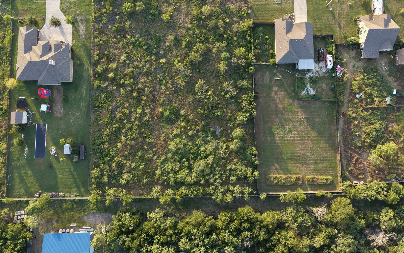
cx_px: 205
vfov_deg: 47.3
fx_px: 286
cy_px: 100
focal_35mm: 26
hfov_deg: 70.4
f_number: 1.8
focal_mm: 8.67
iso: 130
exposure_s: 1/320
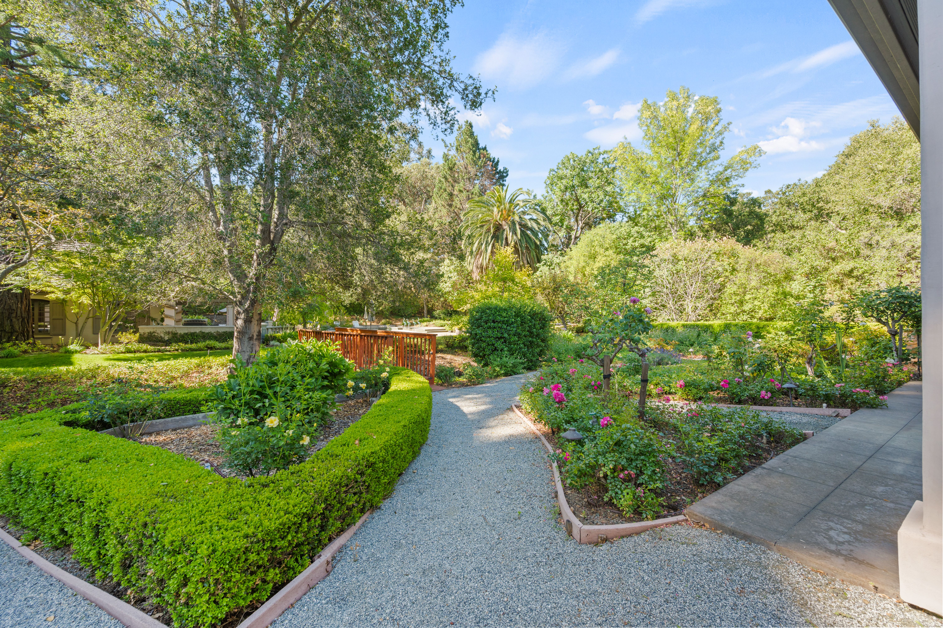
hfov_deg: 104.3
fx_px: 367
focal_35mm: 14
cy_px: 314
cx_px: 472
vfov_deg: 81.2
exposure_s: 1/10
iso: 100
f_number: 8
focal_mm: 14
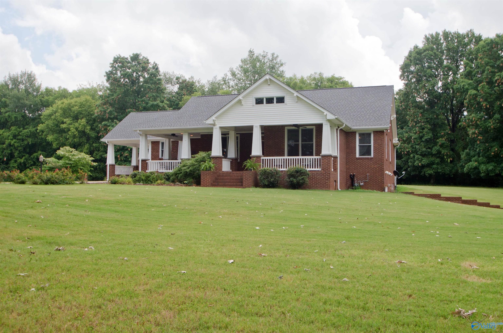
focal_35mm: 33
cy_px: 166
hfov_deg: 57.3
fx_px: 460
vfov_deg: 39.8
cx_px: 252
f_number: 6.3
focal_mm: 22
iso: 200
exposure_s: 1/500
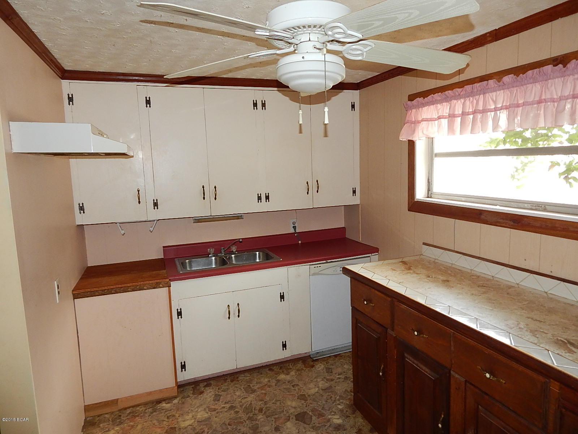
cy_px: 217
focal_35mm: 22
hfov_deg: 76.4
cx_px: 289
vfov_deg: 61.1
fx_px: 367
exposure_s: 1/30
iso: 200
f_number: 3
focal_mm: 4
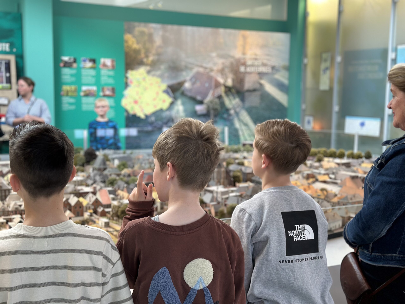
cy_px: 152
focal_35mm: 48
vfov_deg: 30.3
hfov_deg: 39.7
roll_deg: -0.8
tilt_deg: -6.3
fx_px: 562
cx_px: 202
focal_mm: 6.86
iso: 100
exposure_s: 1/50
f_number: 1.78
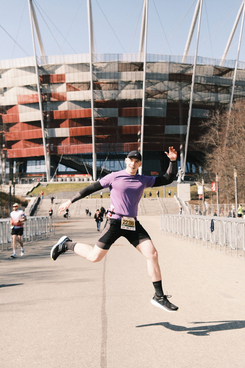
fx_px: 510
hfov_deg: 27.0
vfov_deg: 39.6
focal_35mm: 50
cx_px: 122
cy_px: 184
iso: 400
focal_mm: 33.2
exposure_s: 1/4000
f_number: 2.8
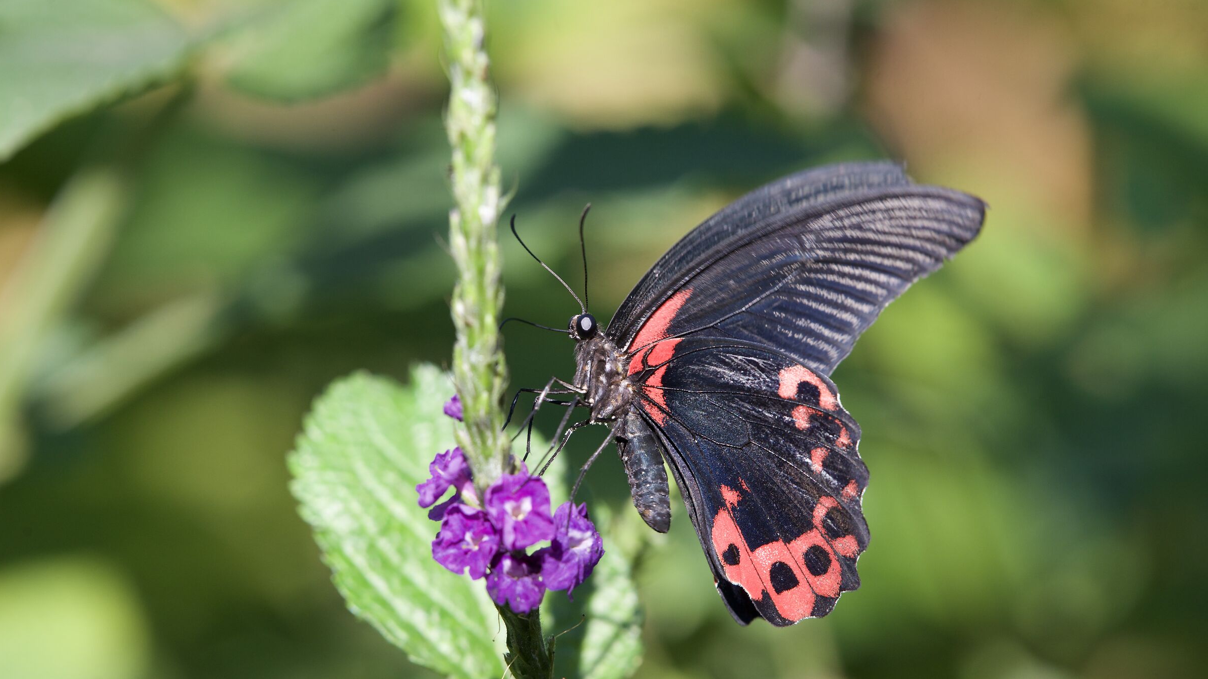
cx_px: 603
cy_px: 345
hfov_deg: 4.3
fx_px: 16143
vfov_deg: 2.4
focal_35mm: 504
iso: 800
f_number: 6.3
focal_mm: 480
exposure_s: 1/400
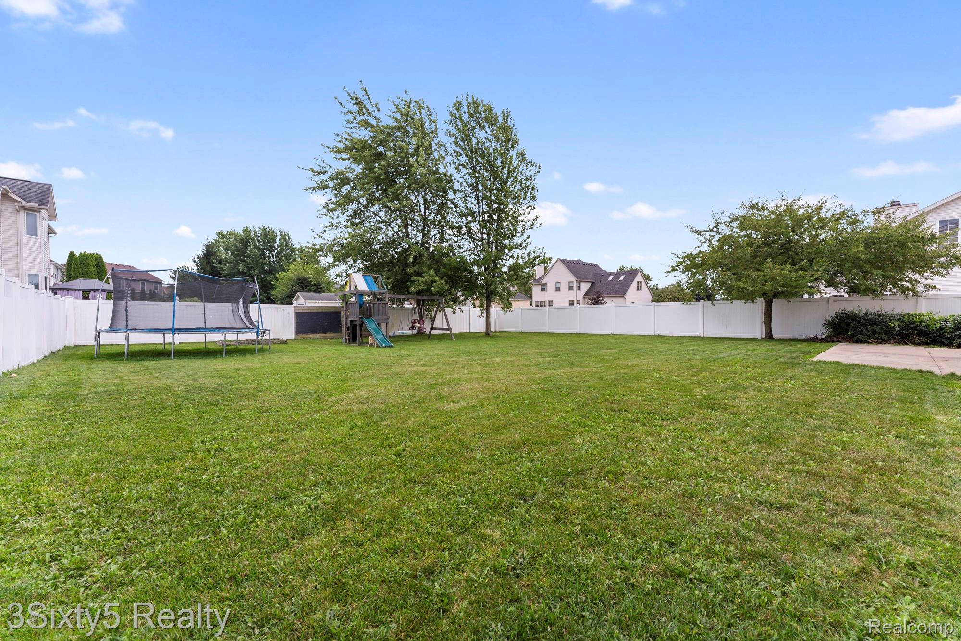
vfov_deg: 81.2
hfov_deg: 104.3
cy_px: 320
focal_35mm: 14
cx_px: 480
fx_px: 374
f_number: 8
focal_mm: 14
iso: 500
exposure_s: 1/400
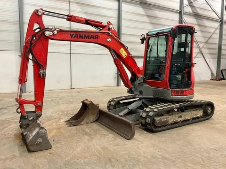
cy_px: 84
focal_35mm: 29
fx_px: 189
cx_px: 113
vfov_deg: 48.2
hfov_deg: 61.7
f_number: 1.8
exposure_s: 1/60
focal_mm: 3
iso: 250
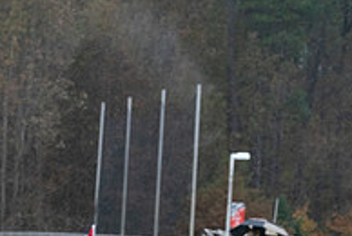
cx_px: -25
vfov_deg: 4.1
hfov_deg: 6.1
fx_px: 3271
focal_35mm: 334
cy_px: 302
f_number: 5.6
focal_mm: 112
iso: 2500
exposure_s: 1/800
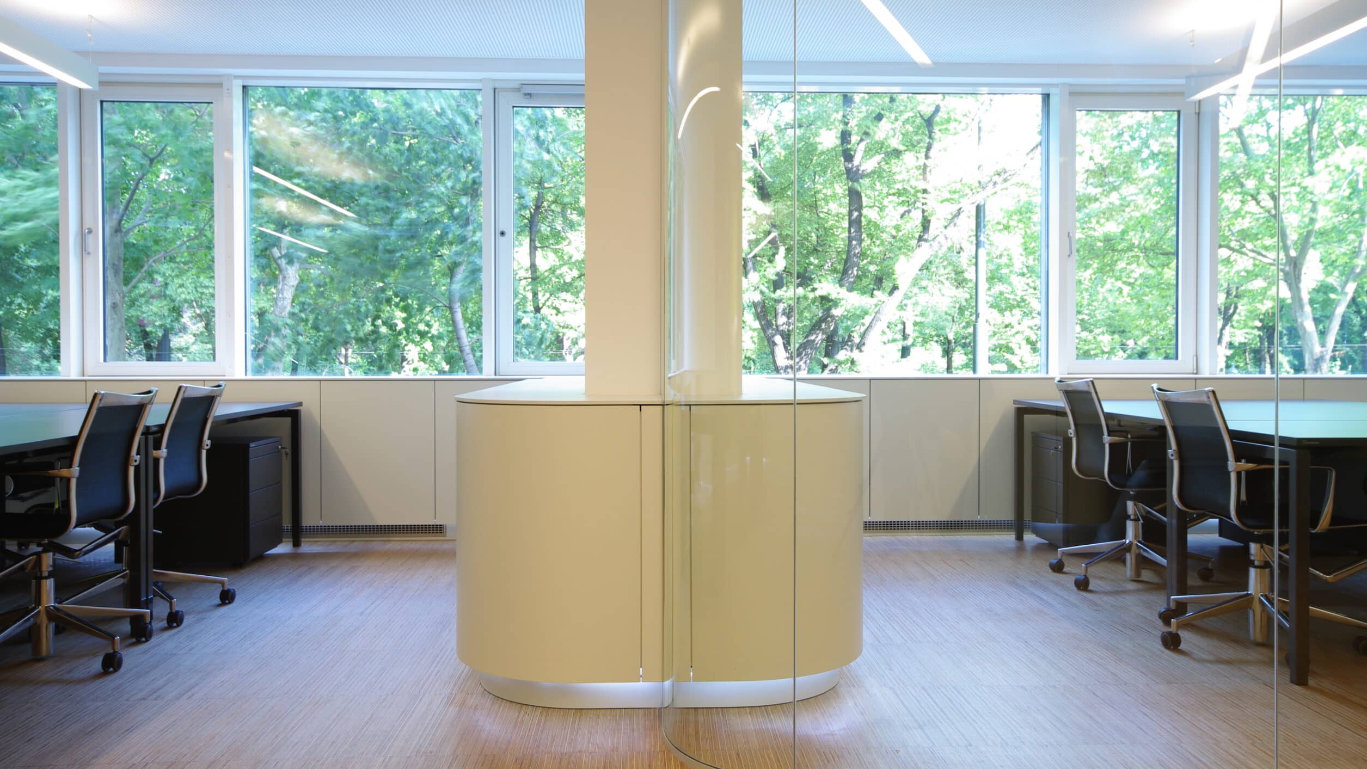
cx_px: 689
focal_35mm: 32
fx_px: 1160
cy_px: 363
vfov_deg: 36.7
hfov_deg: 61.0
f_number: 9.5
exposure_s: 1/2
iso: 100
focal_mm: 20
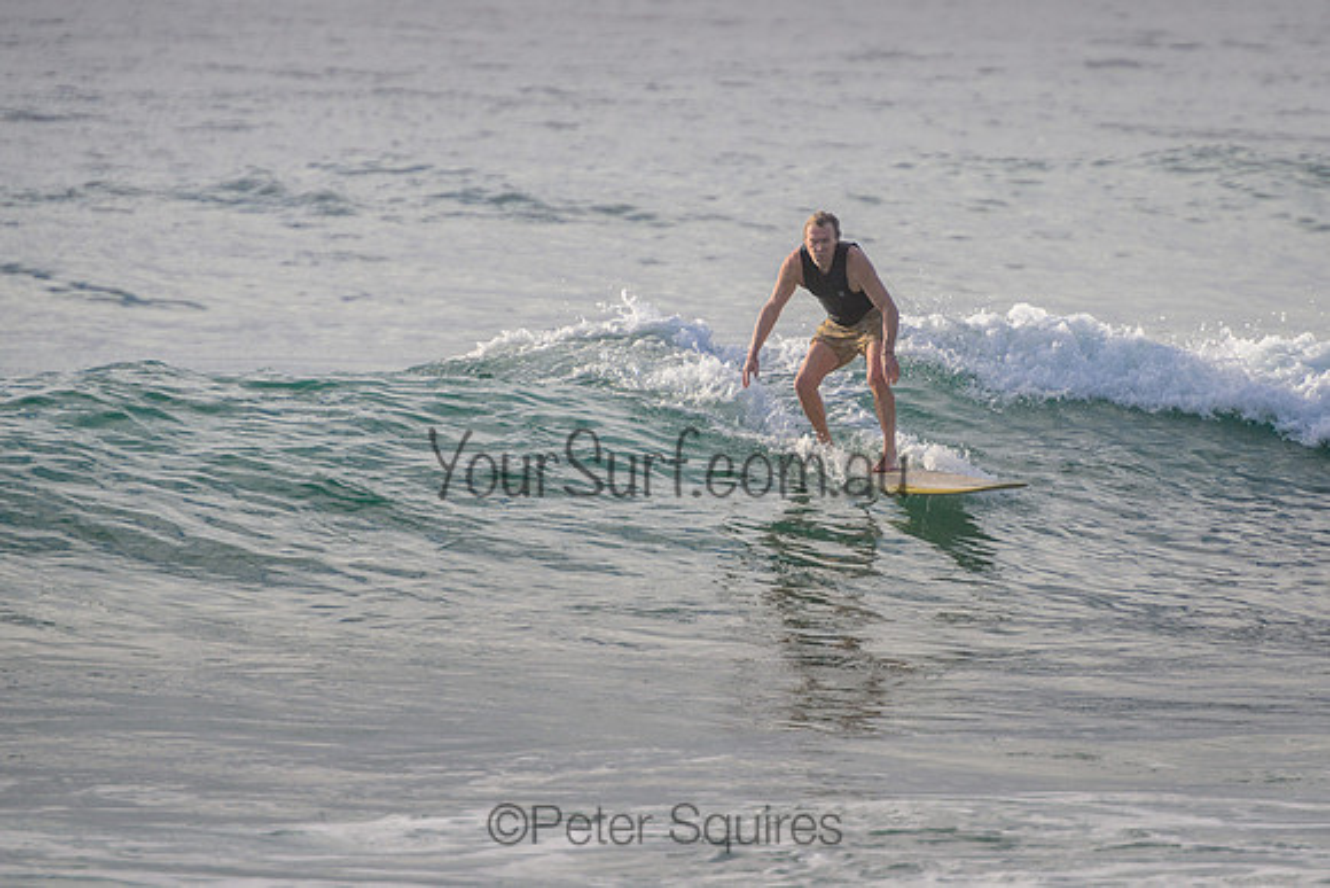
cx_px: 914
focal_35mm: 550
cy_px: 423
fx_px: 20330
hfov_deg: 3.7
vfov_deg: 2.5
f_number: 5.6
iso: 280
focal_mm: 400
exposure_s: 1/2000
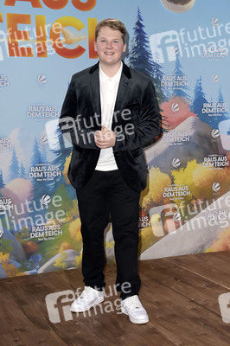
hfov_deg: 23.3
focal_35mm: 58
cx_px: 115
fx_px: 557
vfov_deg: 34.5
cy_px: 173
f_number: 5.6
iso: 640
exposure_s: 1/250
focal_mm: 58
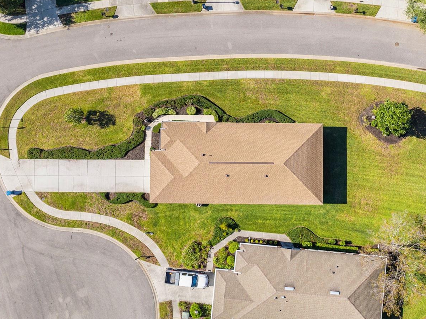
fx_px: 393
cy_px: 153
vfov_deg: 44.1
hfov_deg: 56.2
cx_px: 264
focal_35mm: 32
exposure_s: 1/1250
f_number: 2.8
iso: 110
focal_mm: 12.29
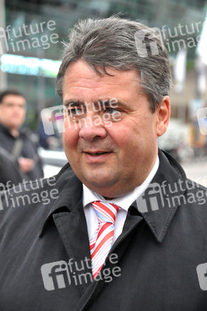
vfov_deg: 15.2
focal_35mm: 135
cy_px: 156
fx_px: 1166
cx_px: 104
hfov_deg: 10.1
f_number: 5.6
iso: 1600
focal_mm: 90
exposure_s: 1/125
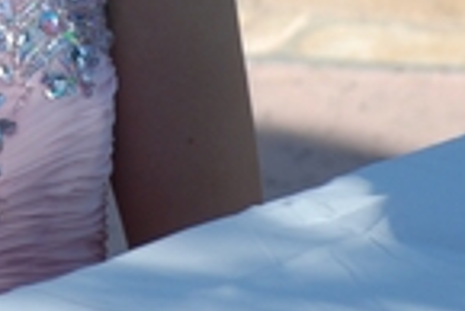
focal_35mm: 582
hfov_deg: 3.5
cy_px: -439
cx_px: -574
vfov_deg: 2.4
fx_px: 7520
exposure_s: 1/250
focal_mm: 75
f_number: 5.6
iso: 200
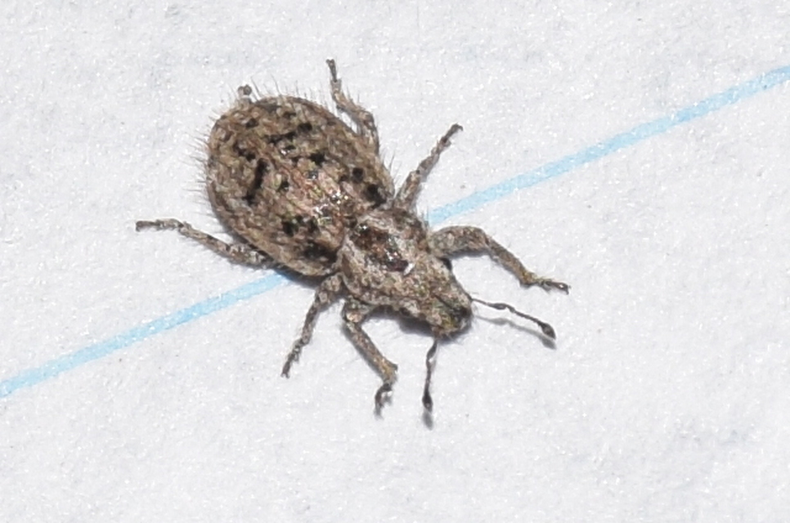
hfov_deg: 9.8
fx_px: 4599
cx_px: 395
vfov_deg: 6.5
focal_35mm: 210
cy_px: 262
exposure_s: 1/160
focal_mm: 140
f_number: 11
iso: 100
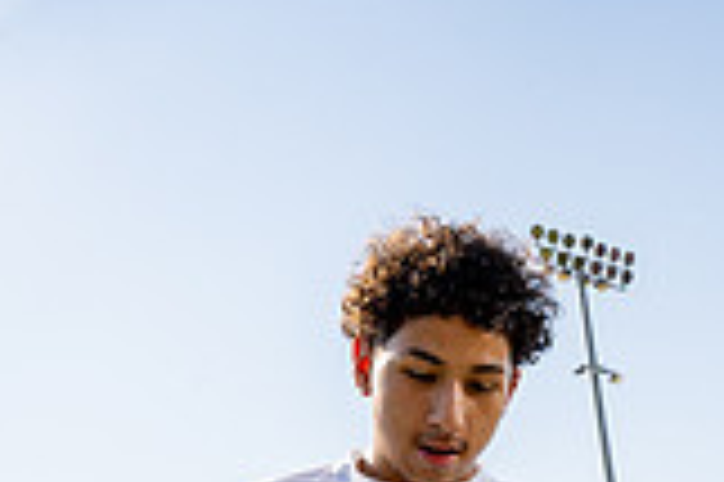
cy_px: 1000
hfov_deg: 34.5
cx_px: 589
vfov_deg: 16.9
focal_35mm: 56
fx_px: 1125
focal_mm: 20
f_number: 11
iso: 320
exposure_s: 1/250
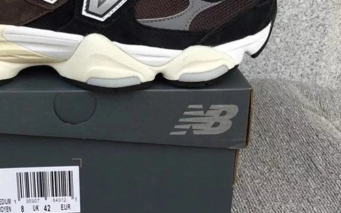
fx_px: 548
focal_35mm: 59
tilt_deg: -18.8
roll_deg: +0.3
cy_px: 47
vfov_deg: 21.8
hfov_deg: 33.7
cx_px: 75
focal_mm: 3.3
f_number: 2.4
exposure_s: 1/179
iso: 25
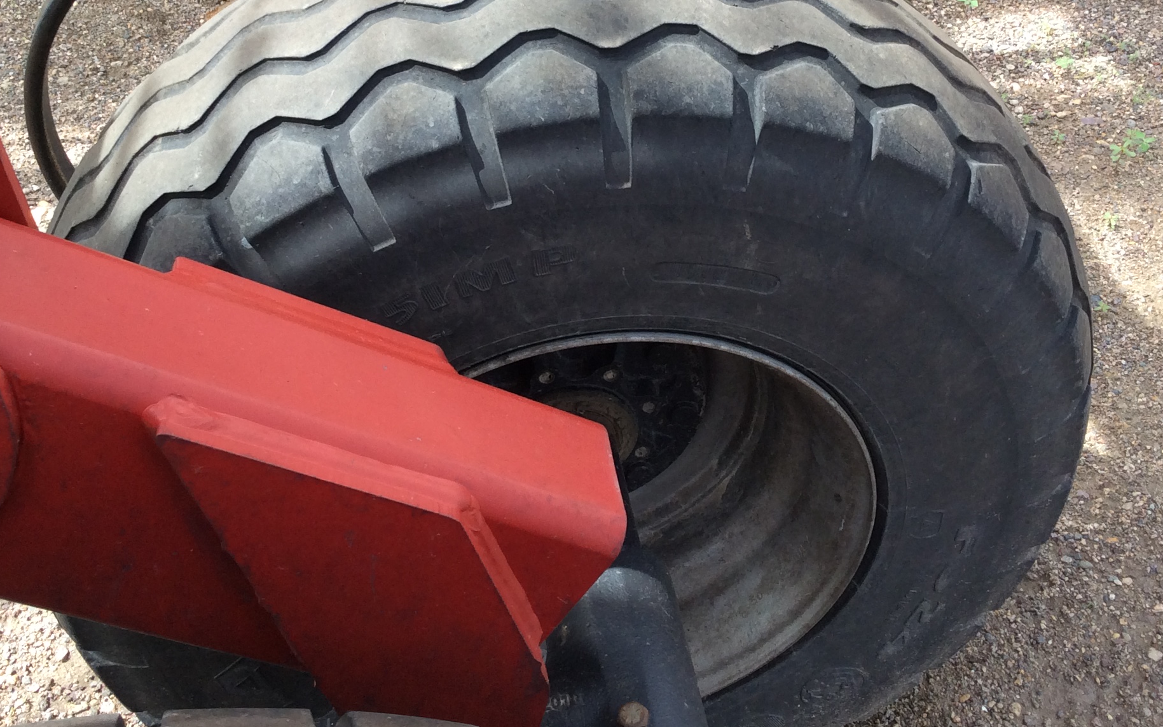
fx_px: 1521
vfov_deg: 26.4
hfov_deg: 41.8
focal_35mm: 48
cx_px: 581
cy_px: 158
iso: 32
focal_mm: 3.3
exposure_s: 1/134
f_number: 2.4
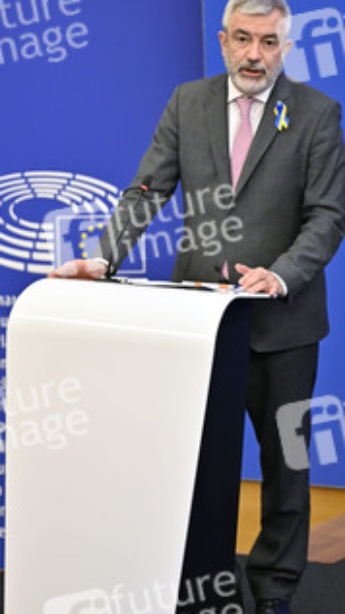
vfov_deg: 9.9
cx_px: 200
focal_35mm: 218
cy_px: 327
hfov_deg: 5.6
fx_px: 3550
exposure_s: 1/320
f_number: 2.8
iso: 1600
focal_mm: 165
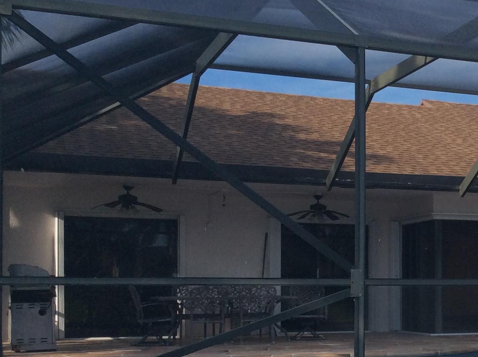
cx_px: 473
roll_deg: +0.2
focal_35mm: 72
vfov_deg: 20.2
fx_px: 993
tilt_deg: -0.6
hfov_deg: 25.8
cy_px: 279
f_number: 2.4
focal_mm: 3.3
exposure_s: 1/493
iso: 32
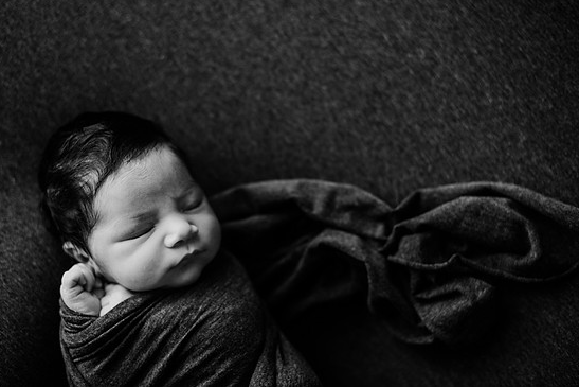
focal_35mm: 53
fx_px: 853
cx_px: 275
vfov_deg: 25.5
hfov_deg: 37.5
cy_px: 183
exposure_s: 1/160
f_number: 2.2
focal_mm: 50
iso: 100
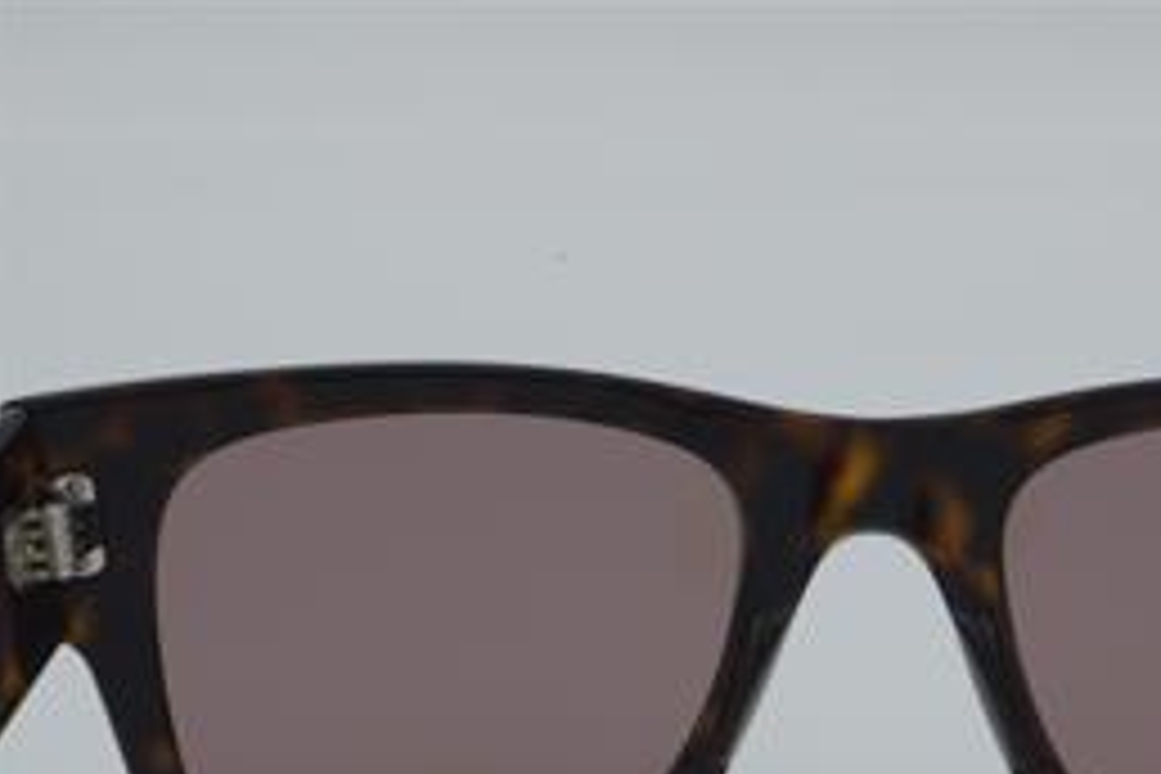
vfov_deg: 10.7
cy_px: 594
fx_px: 4120
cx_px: 891
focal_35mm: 128
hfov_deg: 16.0
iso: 100
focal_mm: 55
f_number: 32
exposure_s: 1/4
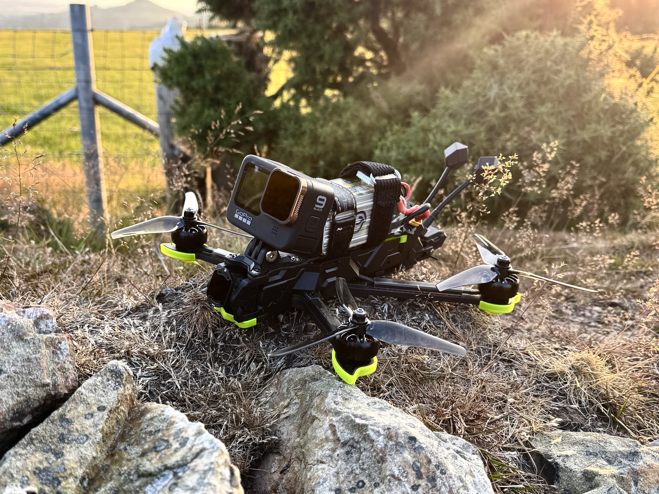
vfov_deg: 56.8
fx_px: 457
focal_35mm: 24
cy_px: 247
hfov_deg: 71.6
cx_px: 330
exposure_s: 1/170
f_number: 1.78
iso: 80
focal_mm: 6.76
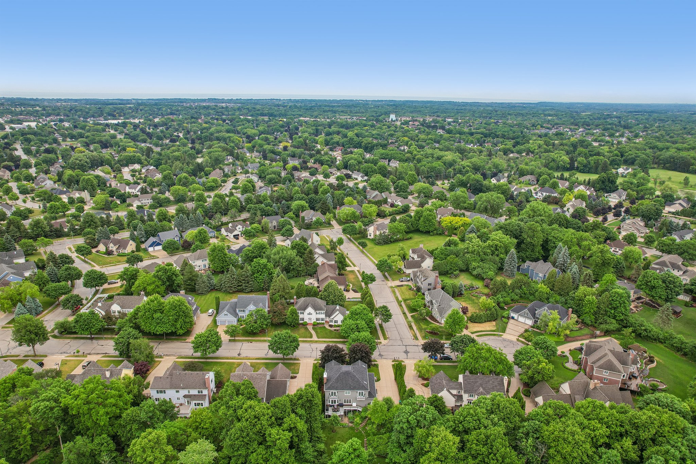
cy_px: 232
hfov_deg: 78.6
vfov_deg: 57.2
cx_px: 348
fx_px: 425
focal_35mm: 22
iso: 100
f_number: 2.8
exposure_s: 1/1000
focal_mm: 8.4
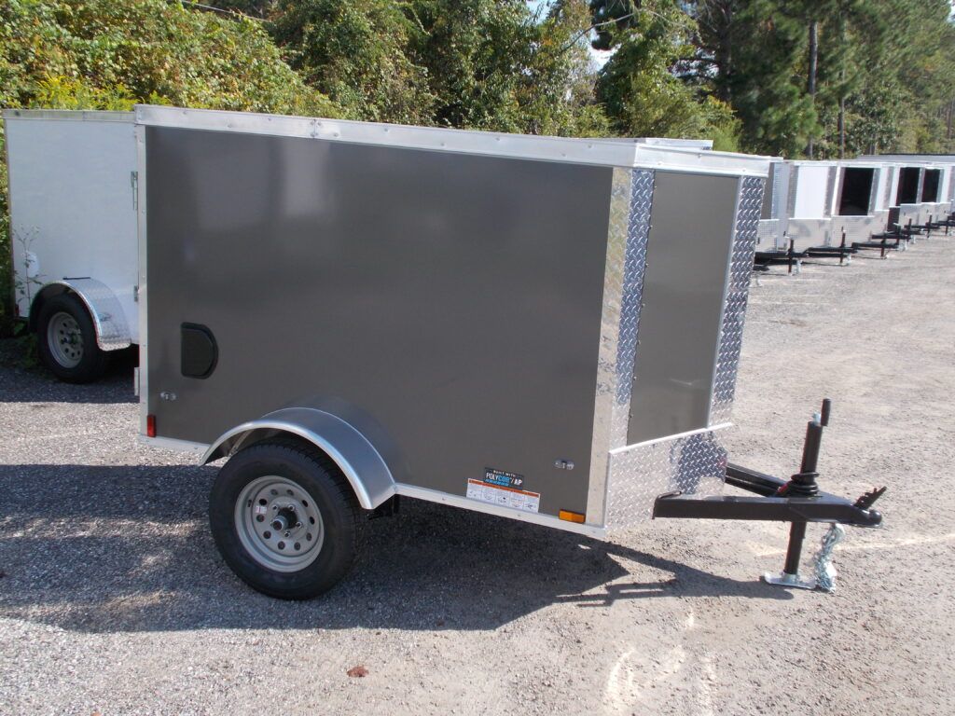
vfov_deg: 41.8
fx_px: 938
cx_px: 478
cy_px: 358
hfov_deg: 54.0
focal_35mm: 34
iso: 80
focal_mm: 6
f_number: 3.6
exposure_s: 1/400
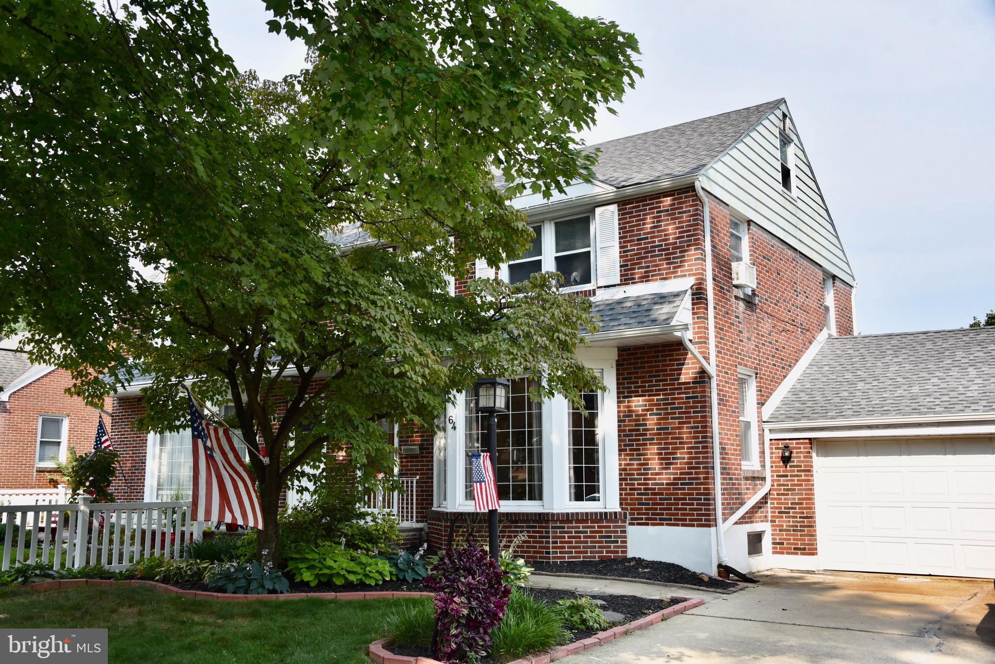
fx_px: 968
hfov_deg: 54.4
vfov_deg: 37.9
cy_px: 332
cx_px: 498
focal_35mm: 35
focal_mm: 35
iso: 100
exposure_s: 1/200
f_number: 7.1
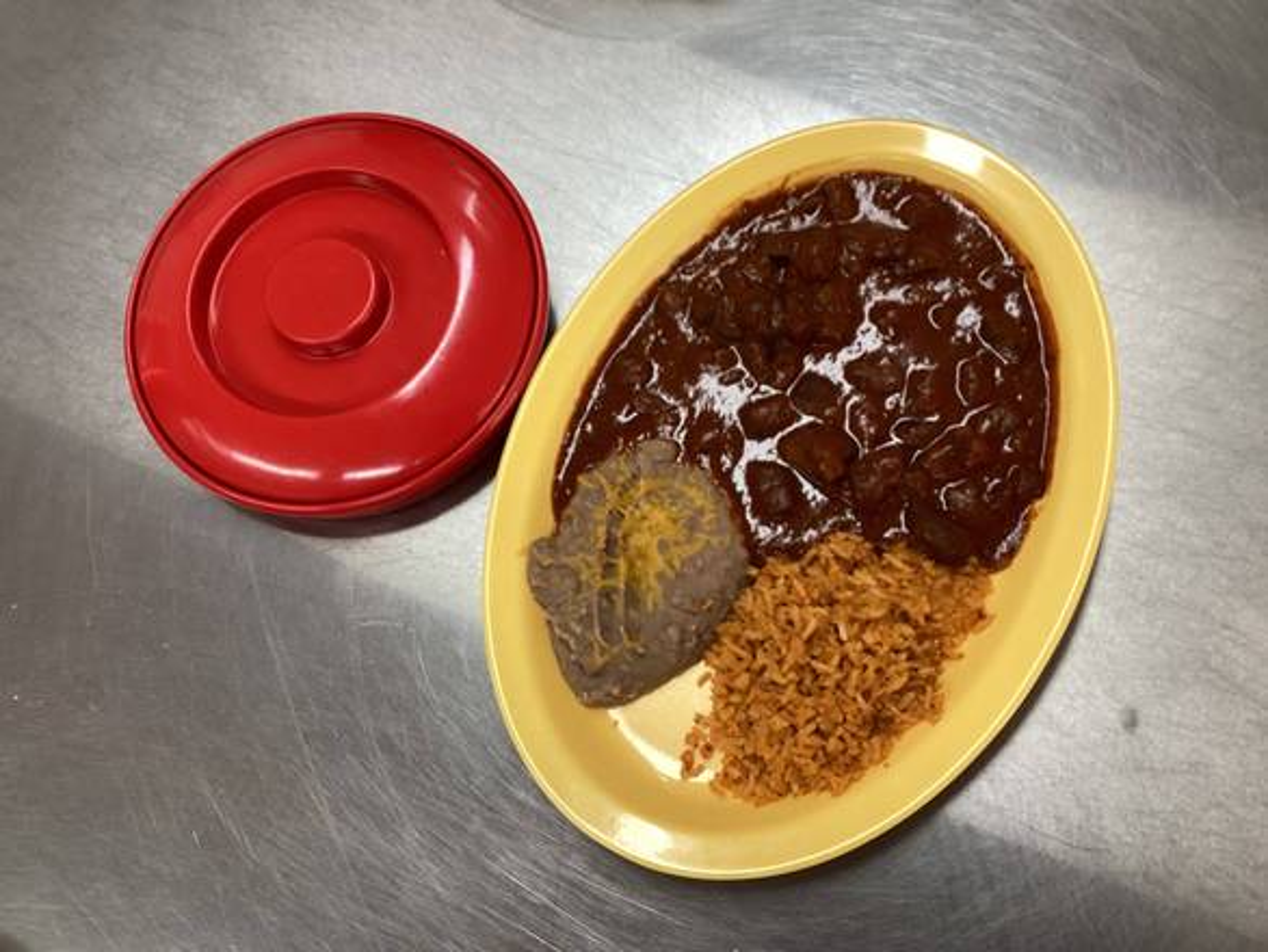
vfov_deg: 45.5
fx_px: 1136
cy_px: 476
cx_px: 634
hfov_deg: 58.3
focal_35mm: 31
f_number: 2.4
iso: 64
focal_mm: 3.3
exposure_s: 1/60
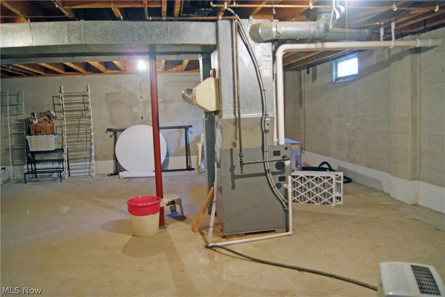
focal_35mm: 27
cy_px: 148
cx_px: 222
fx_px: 334
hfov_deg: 67.3
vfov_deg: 48.0
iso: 400
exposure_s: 1/8
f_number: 3.5
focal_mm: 18
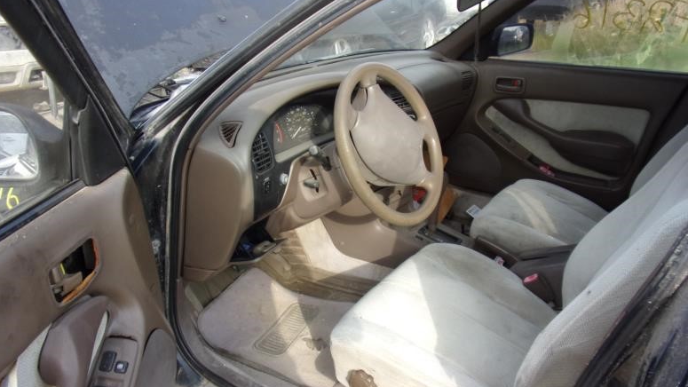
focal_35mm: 27
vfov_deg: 42.8
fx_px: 493
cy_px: 216
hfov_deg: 69.9
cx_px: 347
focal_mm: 4.3
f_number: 3.3
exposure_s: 1/220
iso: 80
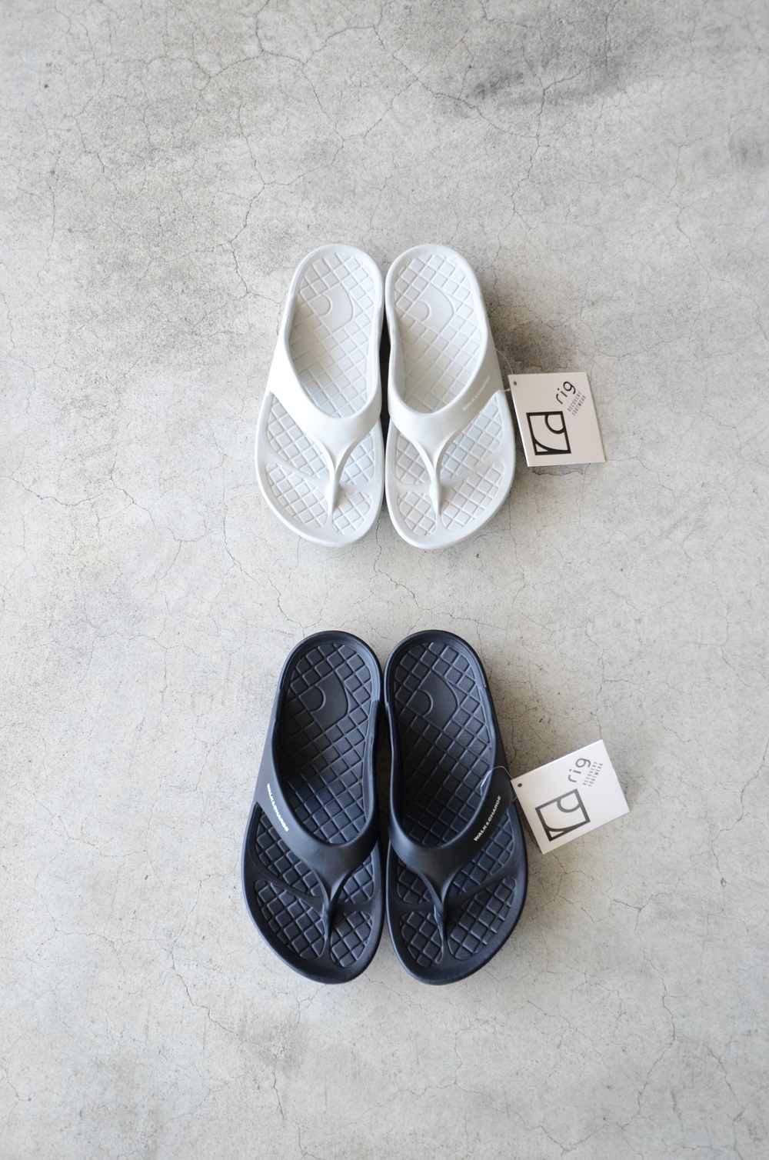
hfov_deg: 34.1
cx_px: 384
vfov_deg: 49.6
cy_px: 580
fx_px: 1254
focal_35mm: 39
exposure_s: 1/200
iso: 640
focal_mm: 26
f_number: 3.8
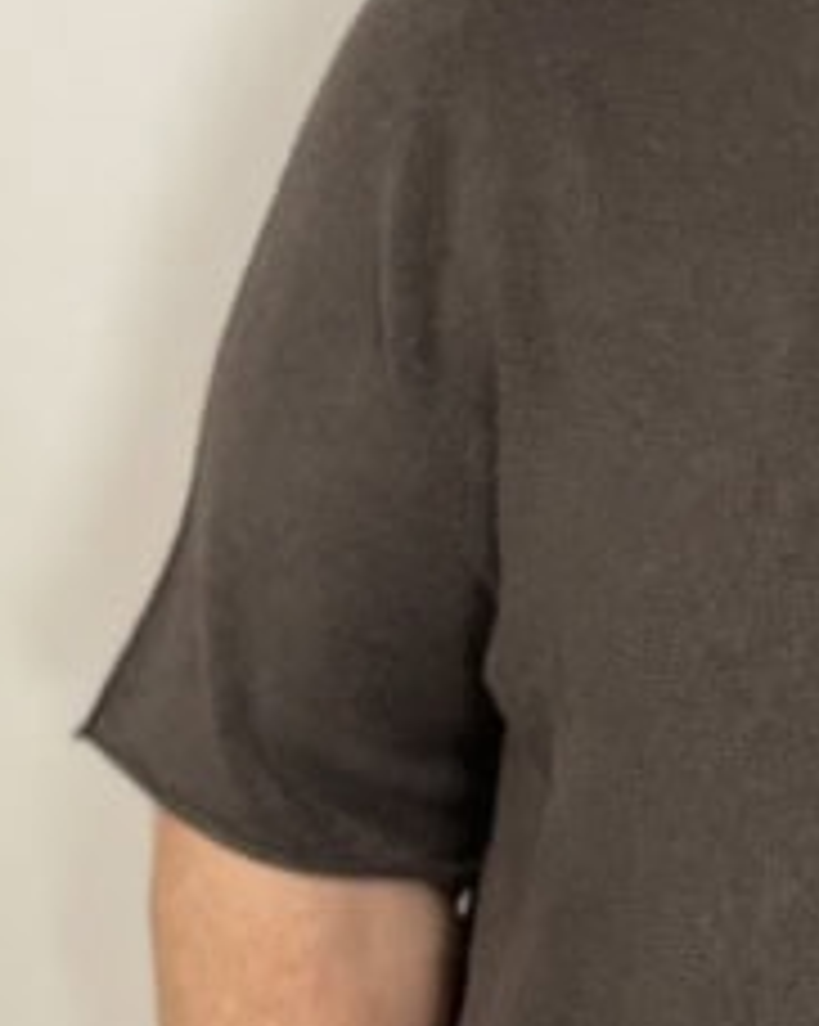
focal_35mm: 89
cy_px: 338
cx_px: 1058
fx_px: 2700
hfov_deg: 16.3
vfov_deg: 21.4
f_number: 1.6
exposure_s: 1/50
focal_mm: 4.2
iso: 400
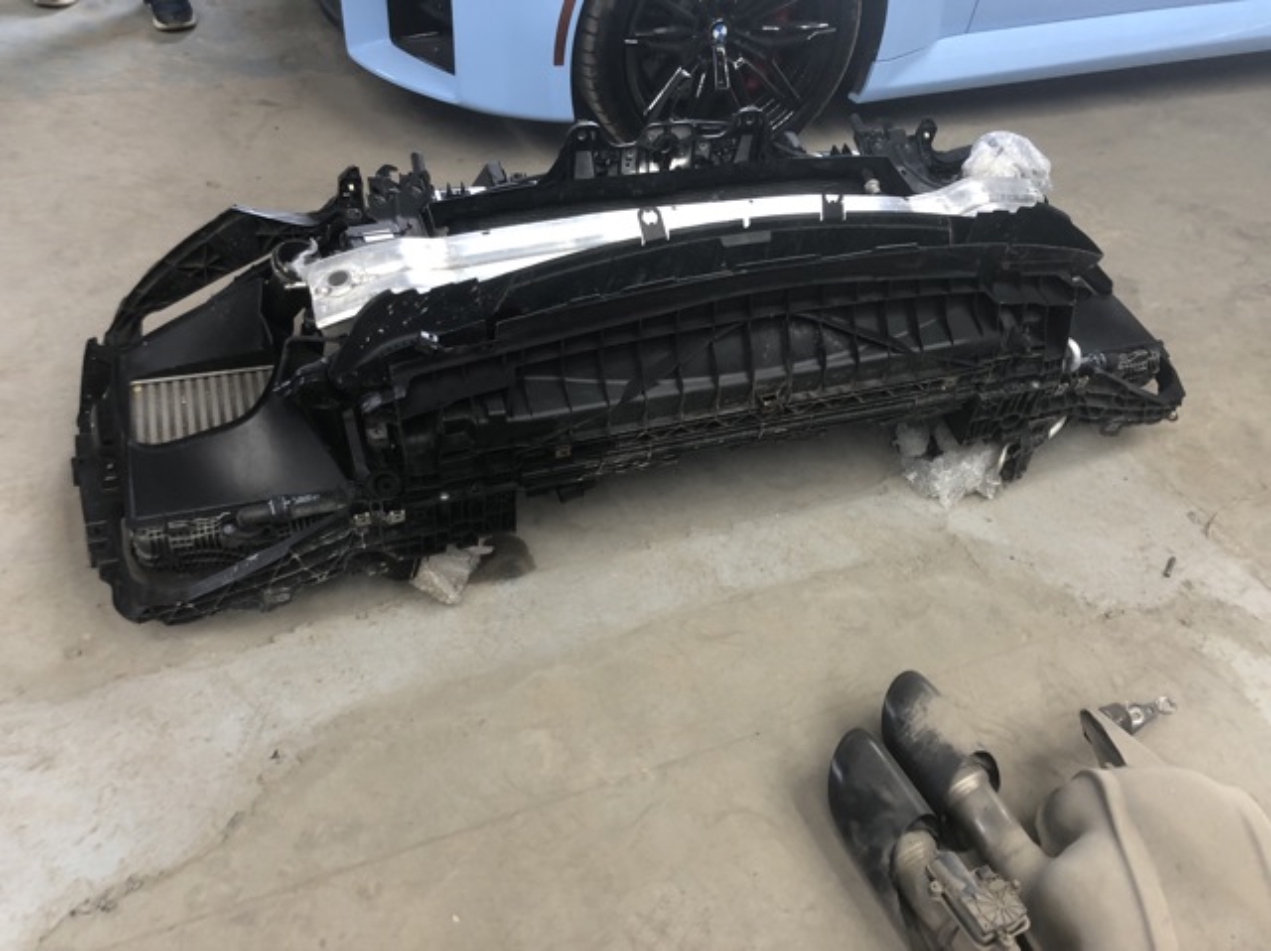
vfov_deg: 49.7
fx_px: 1027
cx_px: 636
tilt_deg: -45.9
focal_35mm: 28
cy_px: 476
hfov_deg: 63.5
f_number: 1.8
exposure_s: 1/15
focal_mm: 3.99
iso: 40
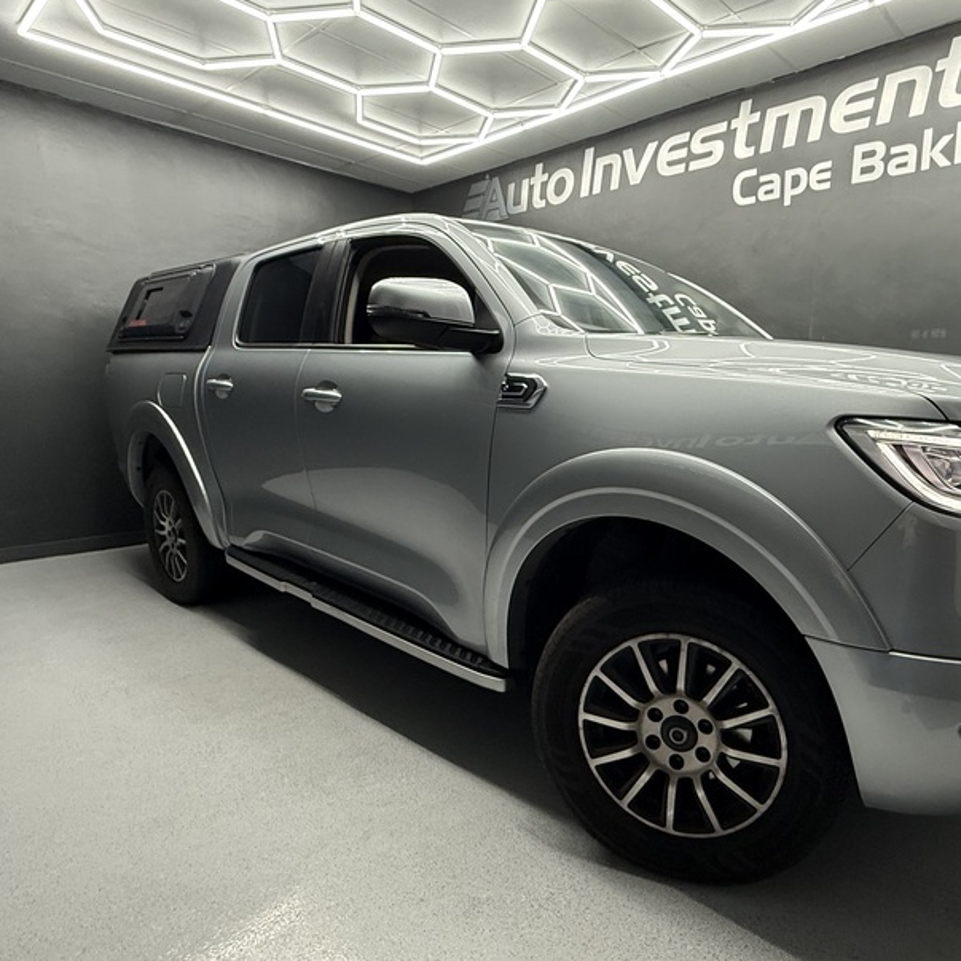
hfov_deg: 70.1
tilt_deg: -9.5
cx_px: 639
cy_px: 515
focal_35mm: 21
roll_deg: -0.6
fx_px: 660
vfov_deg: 72.0
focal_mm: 2.22
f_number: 2.2
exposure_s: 1/100
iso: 320
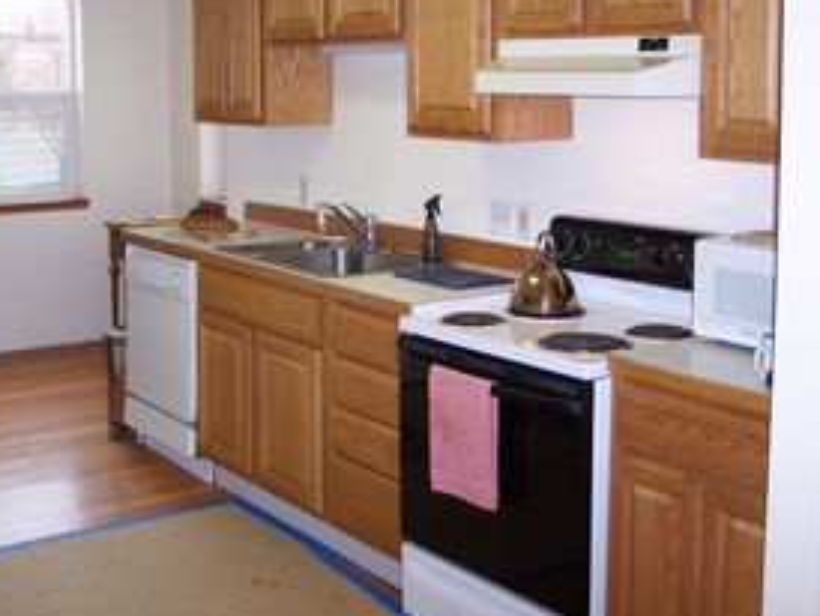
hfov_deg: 37.4
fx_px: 1209
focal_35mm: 51
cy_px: 236
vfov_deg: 28.5
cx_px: 371
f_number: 2.8
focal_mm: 8
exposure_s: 1/30
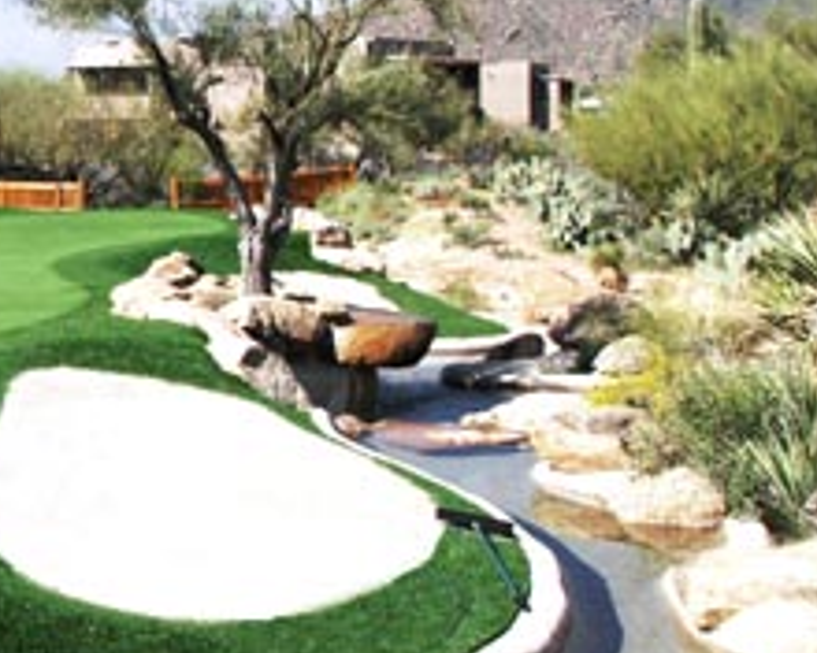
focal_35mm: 65
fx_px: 1578
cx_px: -253
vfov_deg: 23.2
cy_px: 191
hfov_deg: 25.0
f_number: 16
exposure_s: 1/90
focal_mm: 17
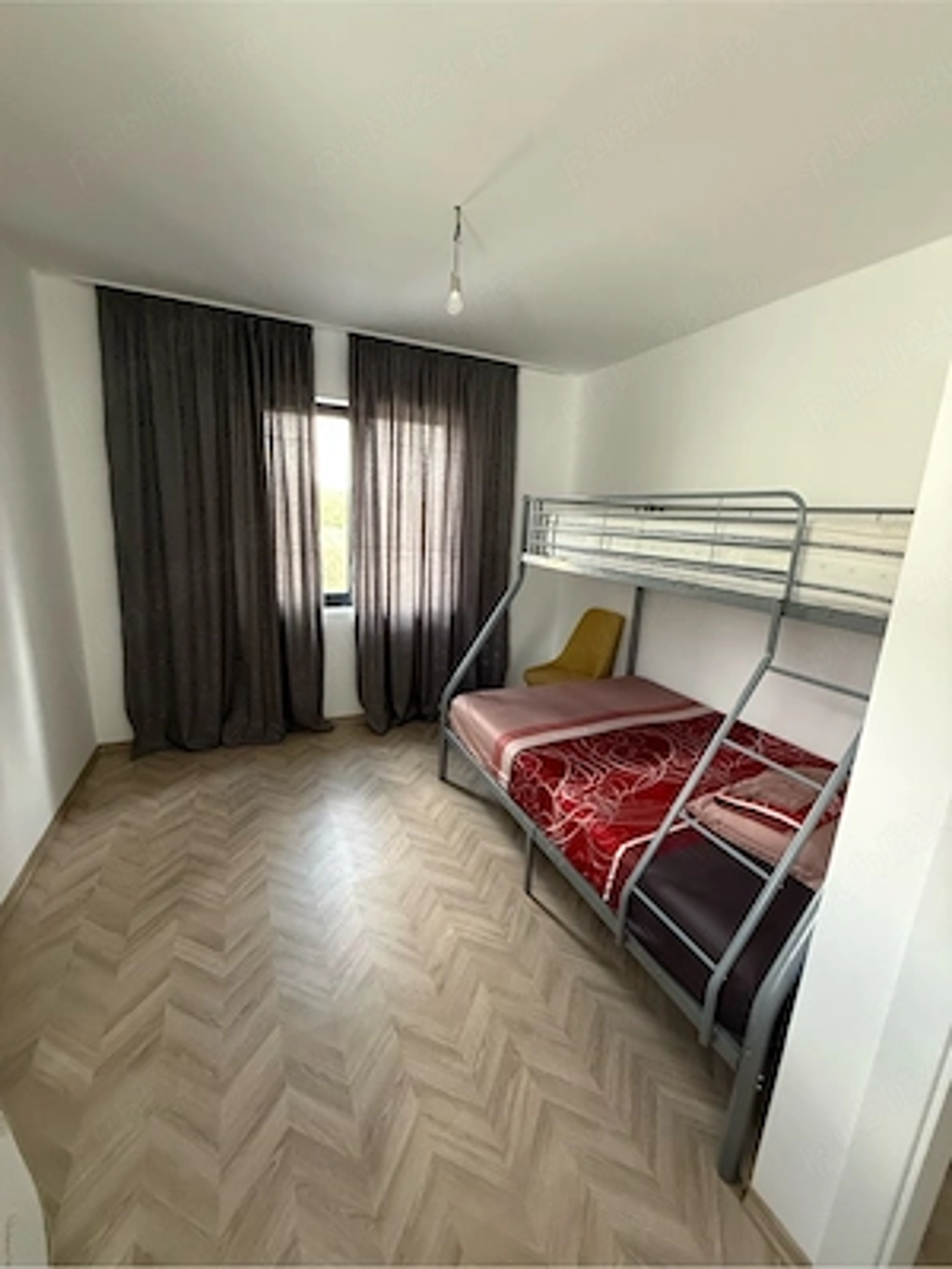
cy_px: 634
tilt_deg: -10.6
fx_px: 513
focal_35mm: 14
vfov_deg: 102.1
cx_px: 476
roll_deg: -2.6
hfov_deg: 85.7
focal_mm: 2.22
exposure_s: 1/50
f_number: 2.2
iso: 500
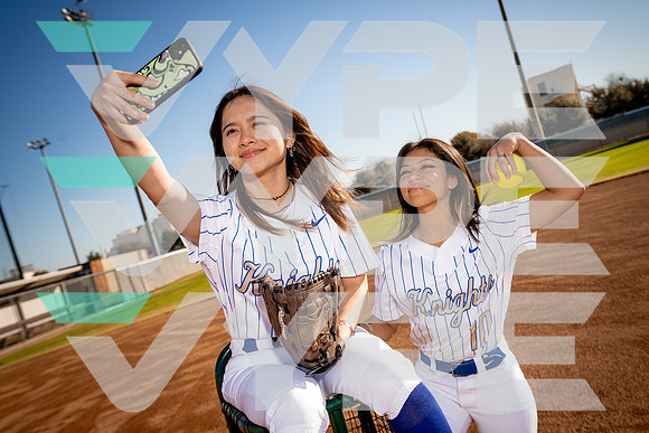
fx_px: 649
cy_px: 216
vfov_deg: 36.9
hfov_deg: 53.1
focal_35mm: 36
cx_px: 324
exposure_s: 1/250
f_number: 5.6
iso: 100
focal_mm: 36
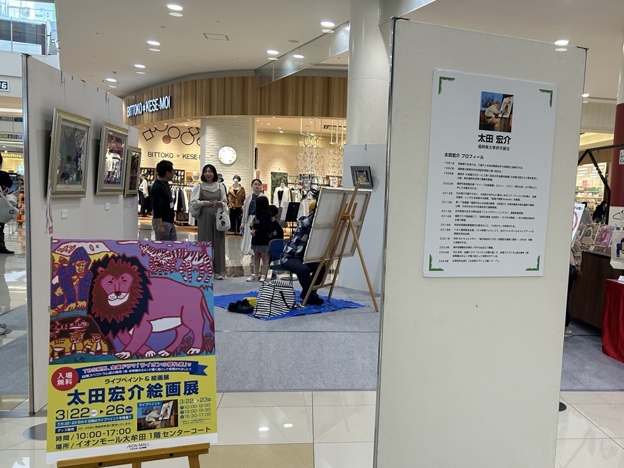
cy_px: 263
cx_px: 404
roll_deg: -2.7
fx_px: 613
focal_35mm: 34
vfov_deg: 41.7
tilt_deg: -6.6
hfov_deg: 53.1
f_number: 1.5
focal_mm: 5.7
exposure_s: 1/120
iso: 80
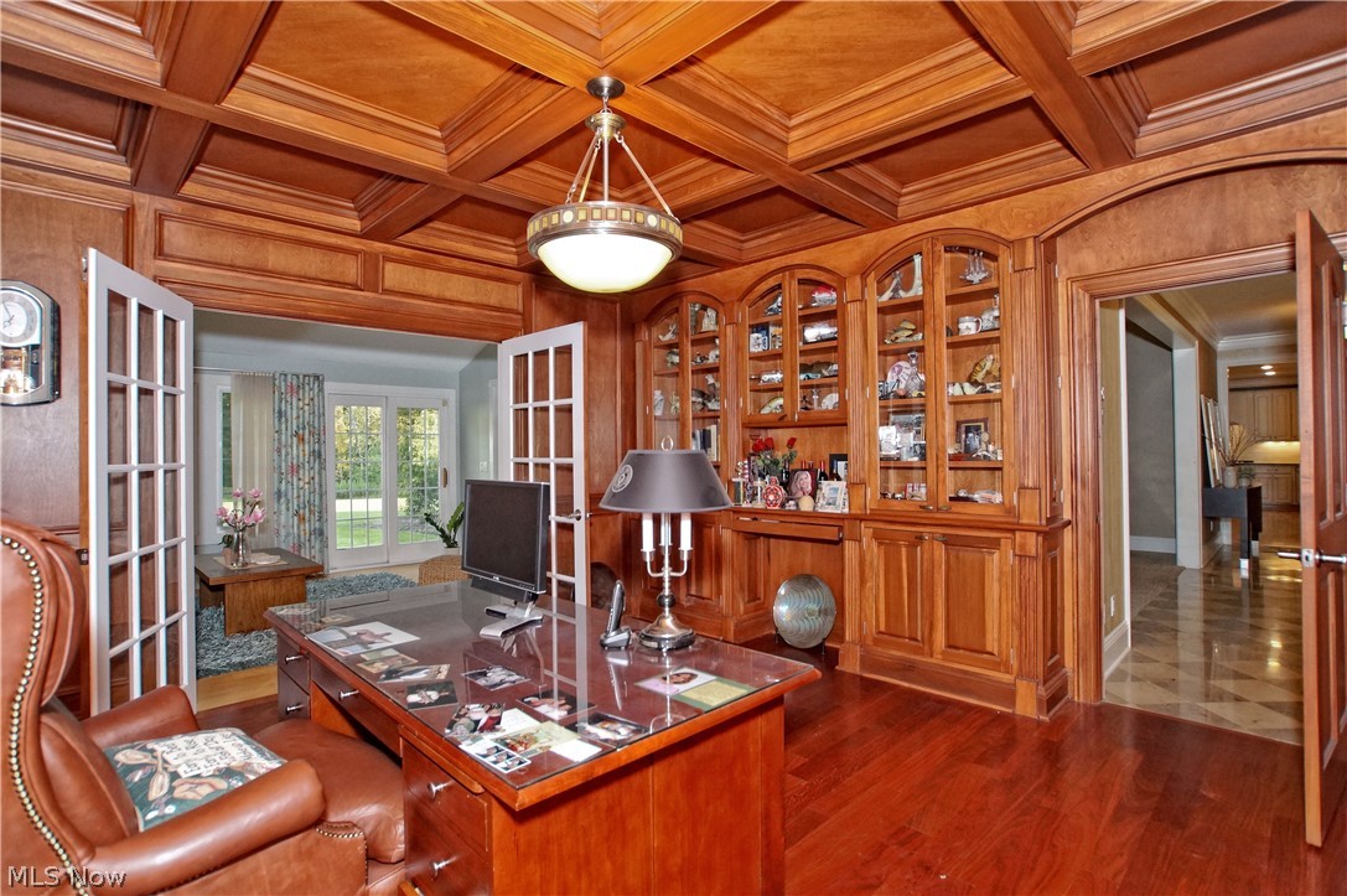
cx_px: 674
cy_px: 448
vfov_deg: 72.0
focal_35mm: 16
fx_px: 617
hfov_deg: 95.0
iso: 800
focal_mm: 11
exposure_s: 1/160
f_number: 4.5
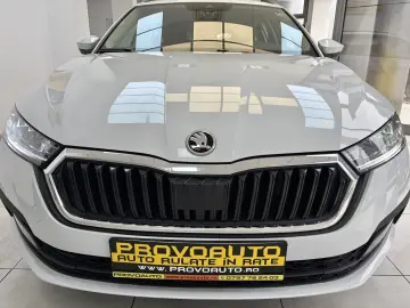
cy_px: 154
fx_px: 308
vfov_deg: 53.1
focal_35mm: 26
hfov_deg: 67.3
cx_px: 205
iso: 40
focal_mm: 5.96
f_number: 1.6
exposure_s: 1/329
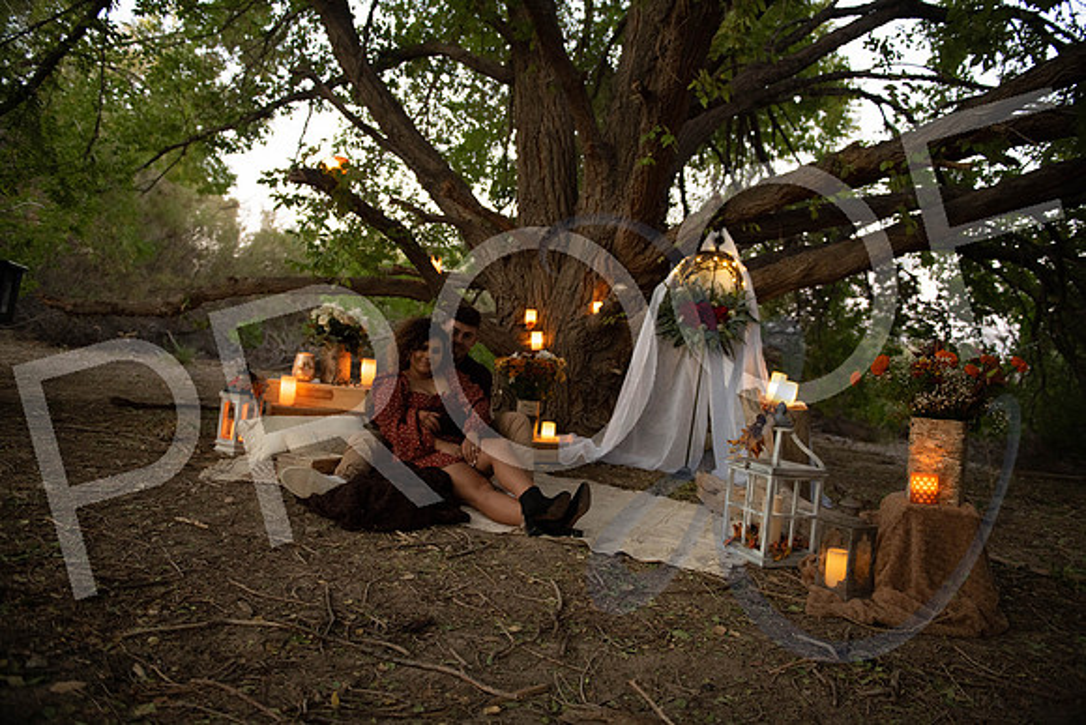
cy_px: 362
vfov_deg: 53.2
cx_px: 543
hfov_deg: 73.7
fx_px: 724
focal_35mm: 24
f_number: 2.8
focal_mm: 24
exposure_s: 1/60
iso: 640
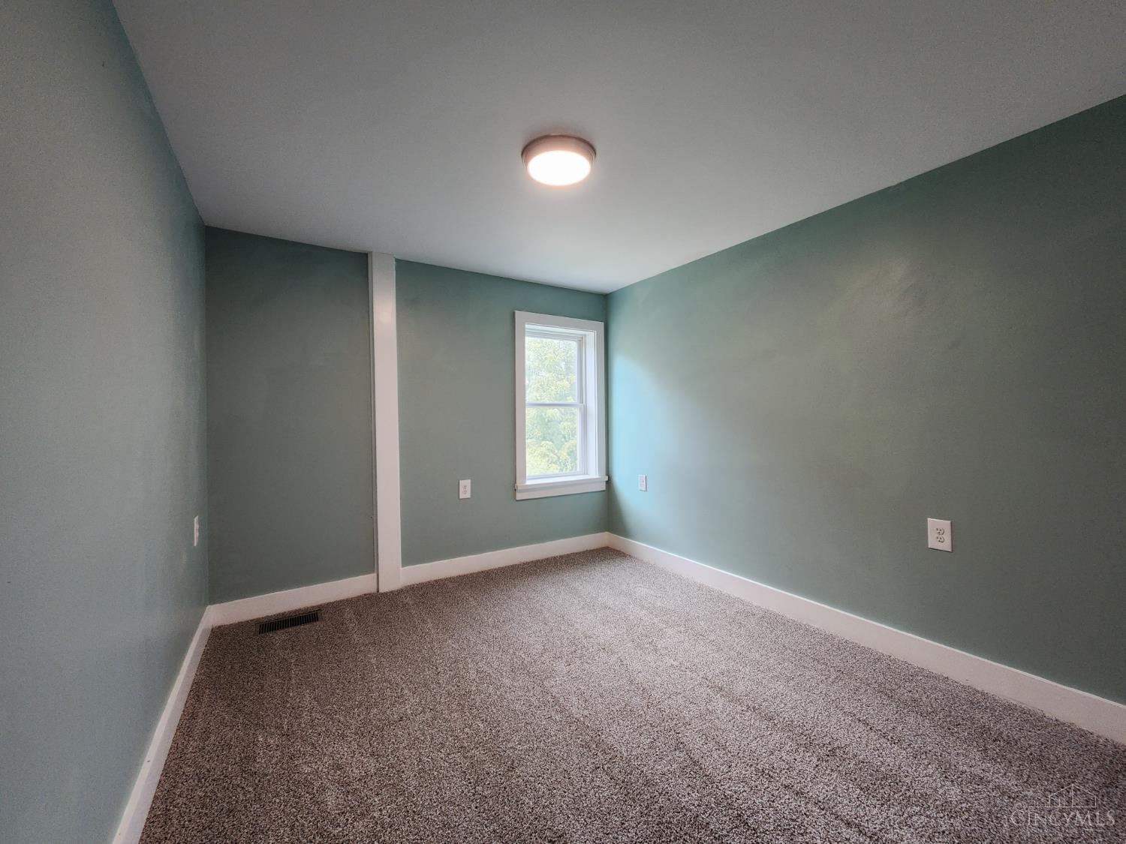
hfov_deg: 106.2
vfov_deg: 89.9
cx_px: 563
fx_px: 423
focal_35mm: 13
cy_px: 422
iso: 160
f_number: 2.2
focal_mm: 2.2
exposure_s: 1/60
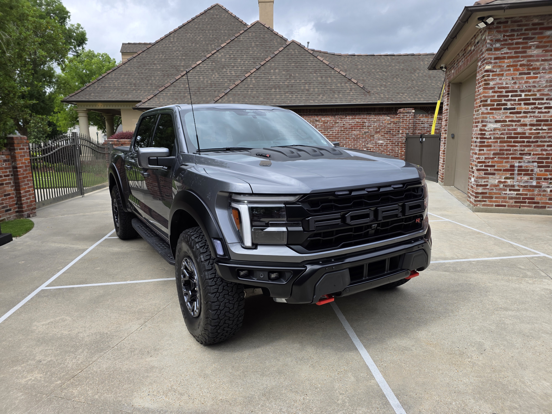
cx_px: 276
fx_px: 367
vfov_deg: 58.9
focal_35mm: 23
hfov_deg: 73.9
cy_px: 207
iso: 80
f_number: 1.7
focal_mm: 6.3
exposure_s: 1/2945
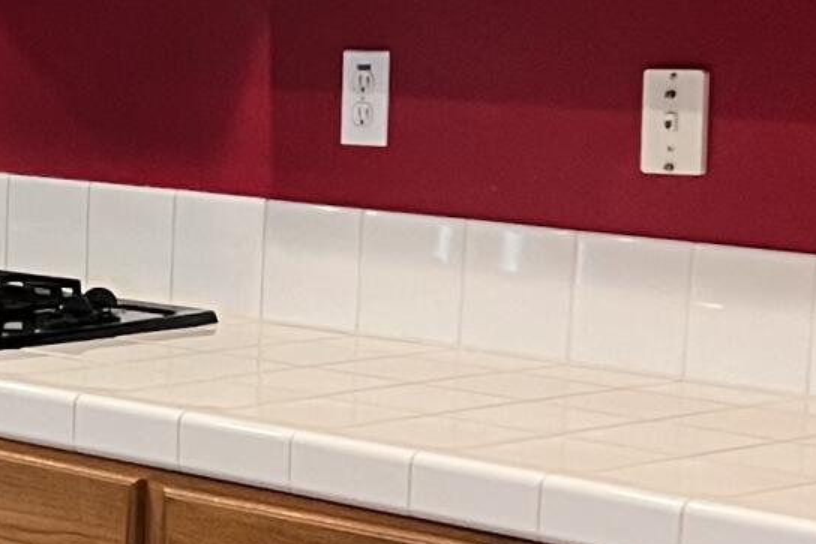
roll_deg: +0.6
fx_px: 3378
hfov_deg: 12.6
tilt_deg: -10.1
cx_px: -612
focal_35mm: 149
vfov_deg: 9.2
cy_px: 475
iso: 100
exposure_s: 1/60
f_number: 1.5
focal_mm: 5.7
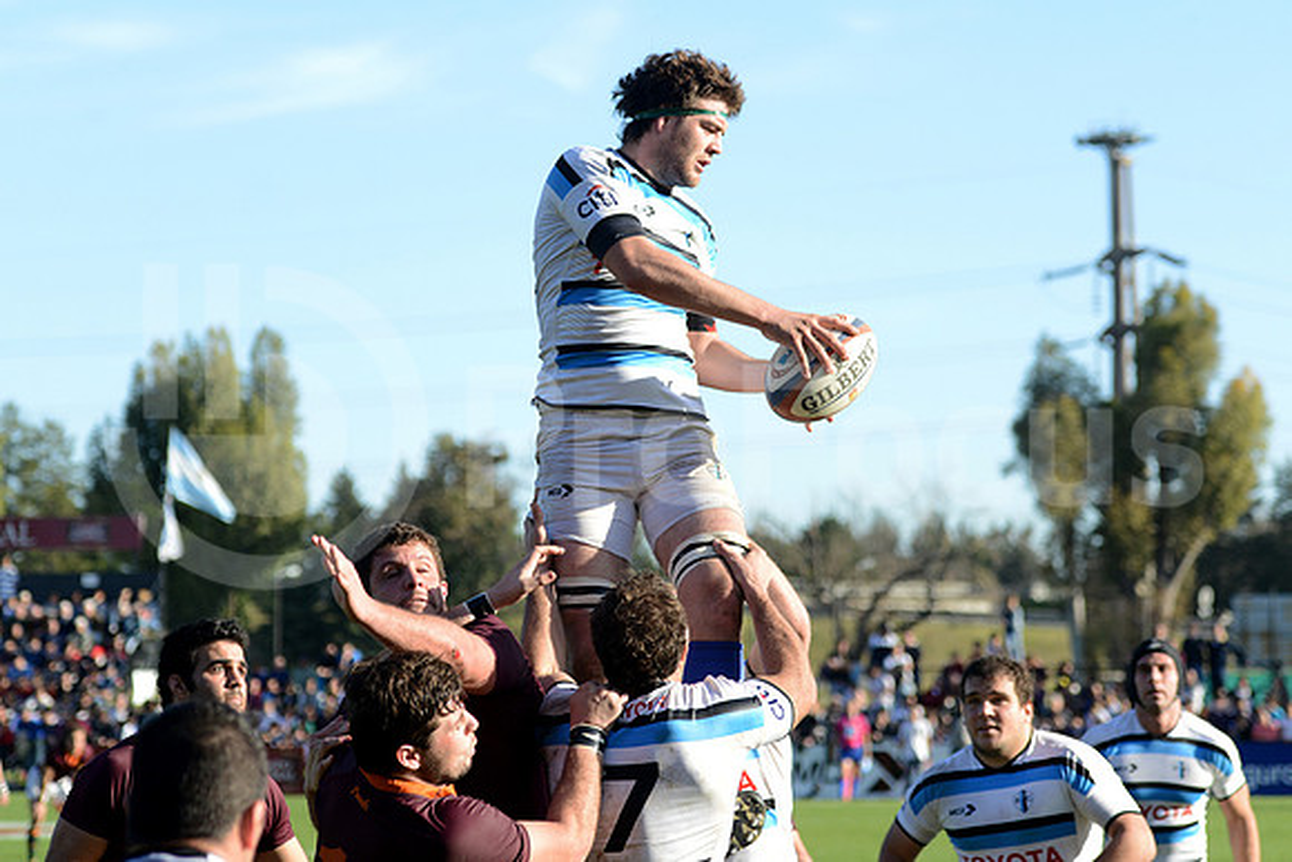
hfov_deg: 14.2
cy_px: 431
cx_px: 646
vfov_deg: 9.5
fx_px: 5205
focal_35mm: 145
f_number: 4
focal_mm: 145
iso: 500
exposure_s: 1/1000
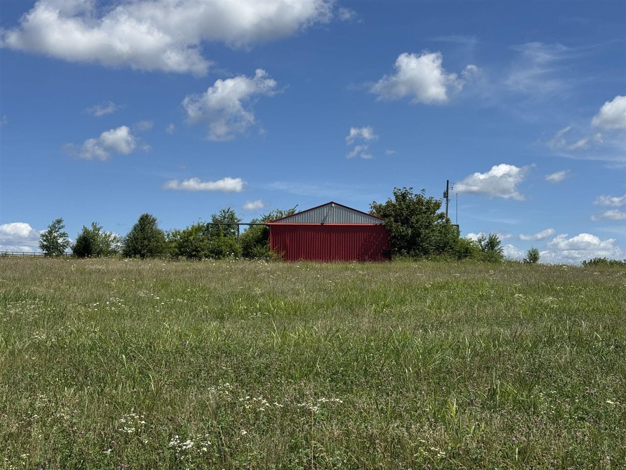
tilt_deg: +3.1
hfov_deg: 39.7
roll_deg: -0.8
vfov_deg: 30.3
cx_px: 313
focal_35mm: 48
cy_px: 235
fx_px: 868
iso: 64
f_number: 1.78
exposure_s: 1/6410
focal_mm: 6.76
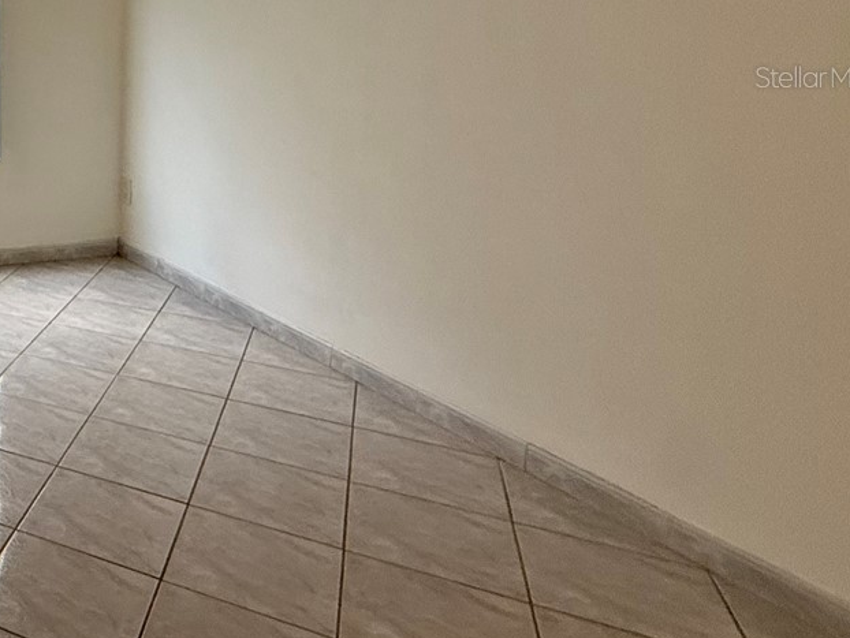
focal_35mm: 36
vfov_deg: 37.4
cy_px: 77
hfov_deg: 36.8
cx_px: -209
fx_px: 884
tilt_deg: -5.7
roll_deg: +0.9
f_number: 2.2
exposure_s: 1/120
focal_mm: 2.22
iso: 250
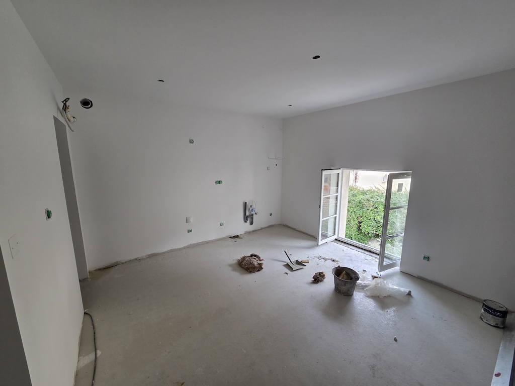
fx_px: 193
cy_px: 193
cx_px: 258
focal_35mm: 13
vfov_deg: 89.9
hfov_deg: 106.2
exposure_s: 1/100
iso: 125
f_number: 2.2
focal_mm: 2.2
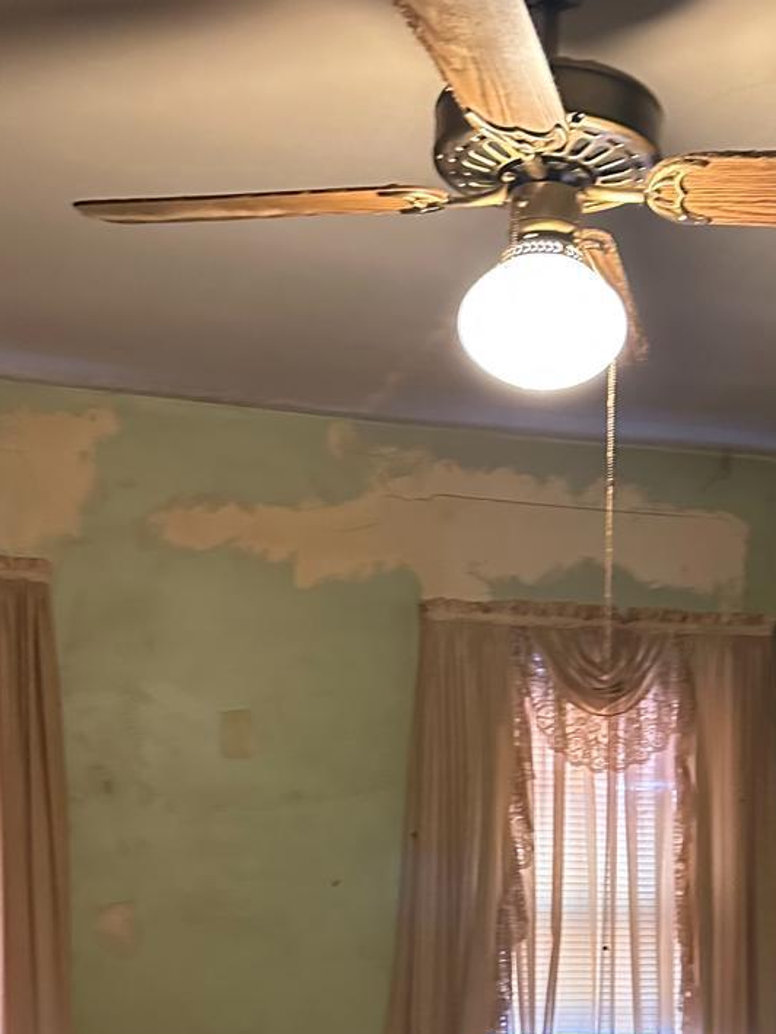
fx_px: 1554
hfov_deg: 27.8
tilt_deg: -2.1
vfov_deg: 34.2
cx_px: 531
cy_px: 980
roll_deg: +0.3
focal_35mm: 52
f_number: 1.78
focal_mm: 6.86
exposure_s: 1/40
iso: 800
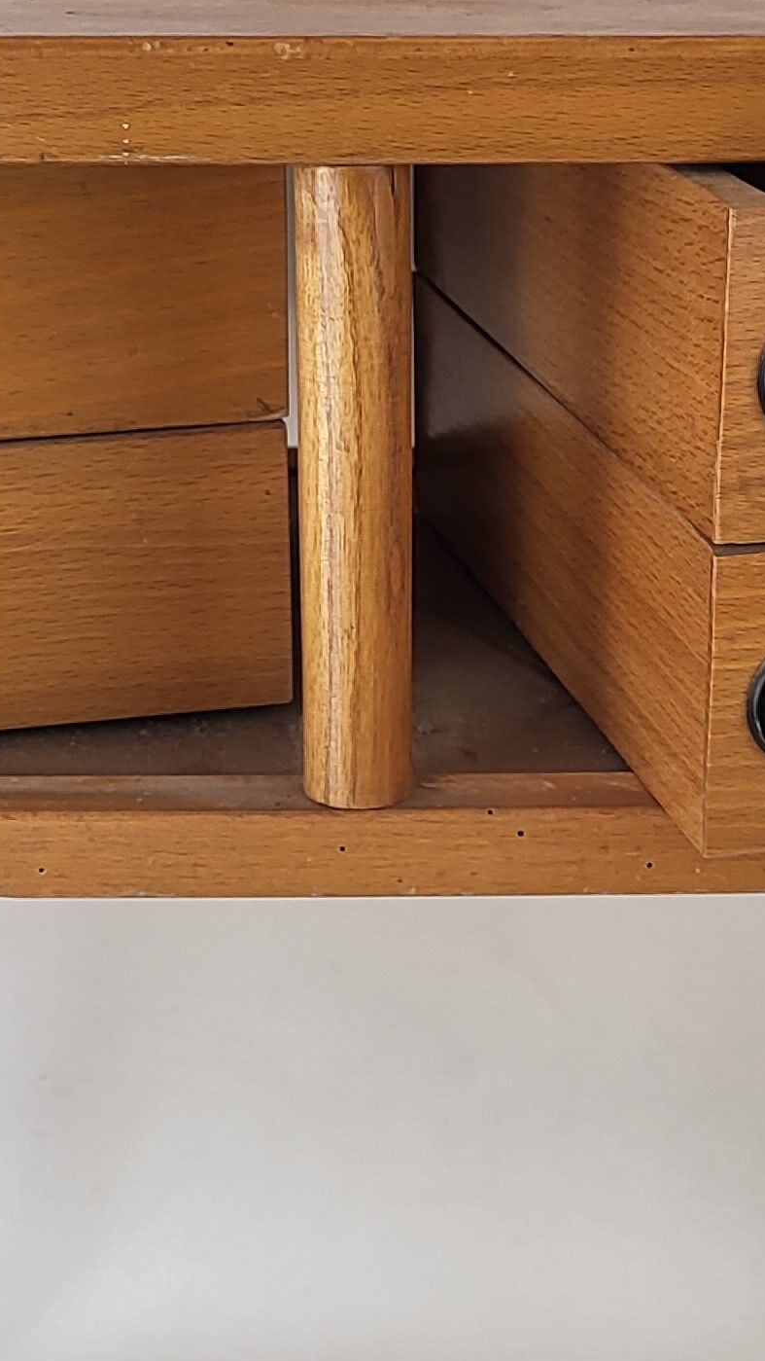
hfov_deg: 14.9
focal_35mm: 81
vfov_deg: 26.0
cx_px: 443
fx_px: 2921
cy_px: 927
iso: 80
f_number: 1.8
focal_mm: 5.4
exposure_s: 1/100
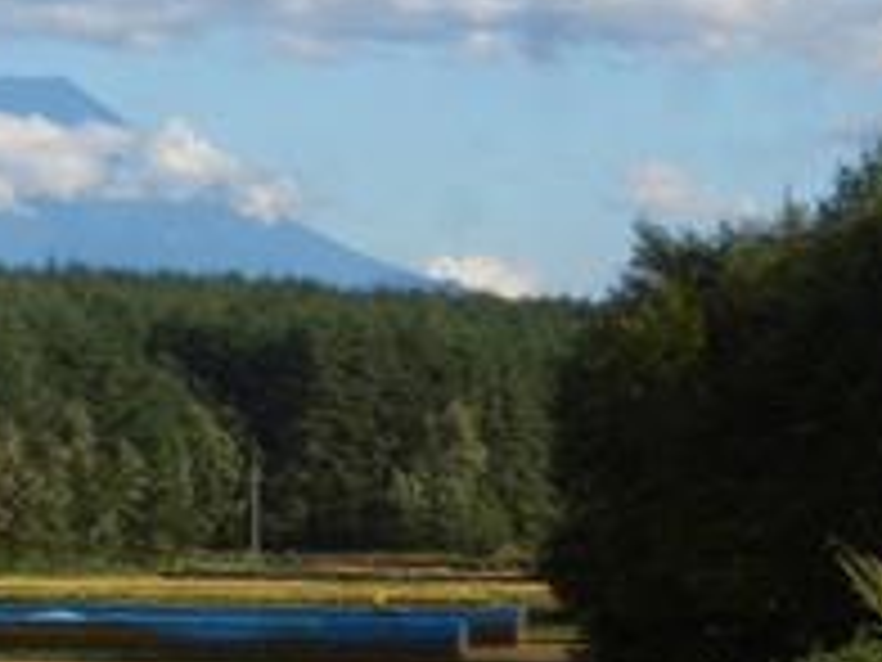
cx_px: 14
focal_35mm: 240
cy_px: 149
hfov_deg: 8.2
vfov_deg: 6.2
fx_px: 6115
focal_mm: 17.4
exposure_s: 1/160
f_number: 7.7
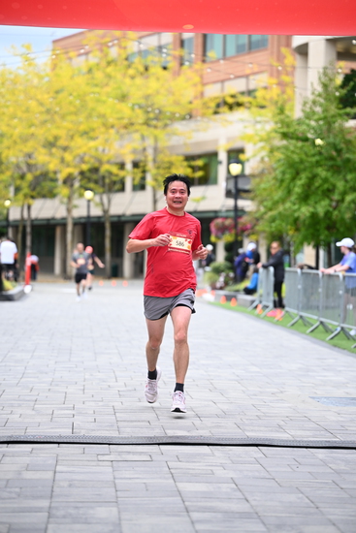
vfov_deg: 18.6
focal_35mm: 110
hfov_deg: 12.5
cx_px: 178
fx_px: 1631
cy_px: 266
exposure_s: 1/2000
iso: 640
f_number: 2.8
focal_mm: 110
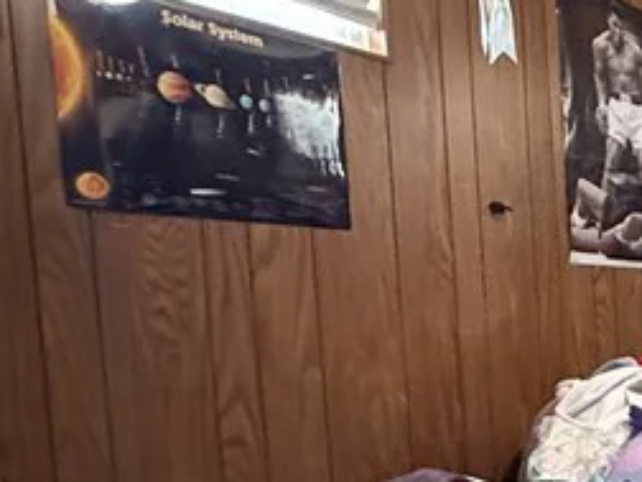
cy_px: 403
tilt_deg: -3.4
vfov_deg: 25.1
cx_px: 1024
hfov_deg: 24.2
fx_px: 1057
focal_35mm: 57
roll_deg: +0.8
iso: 1000
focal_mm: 2.22
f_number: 2.2
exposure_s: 1/40
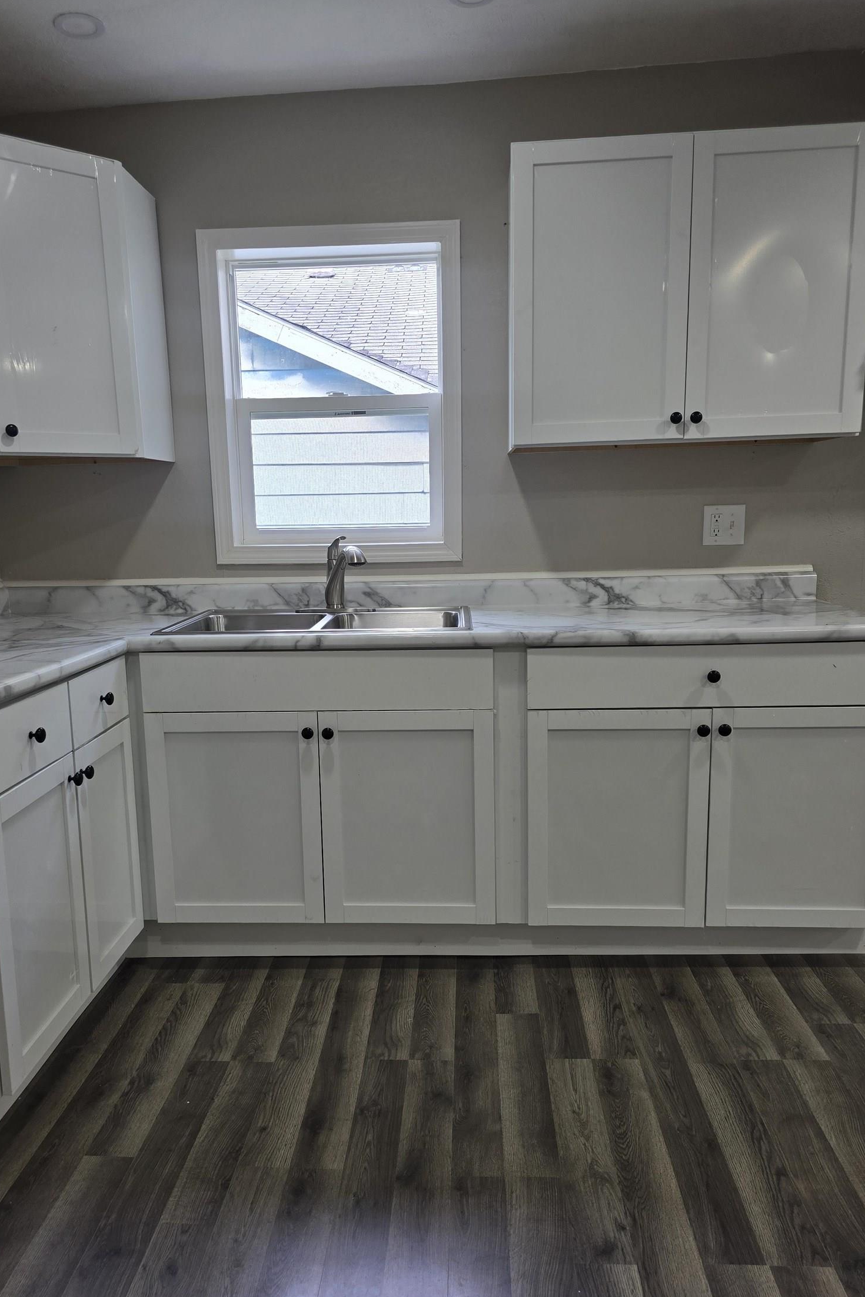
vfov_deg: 71.5
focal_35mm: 25
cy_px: 663
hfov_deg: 51.3
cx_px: 408
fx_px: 901
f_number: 1.7
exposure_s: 1/120
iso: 64
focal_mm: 6.3
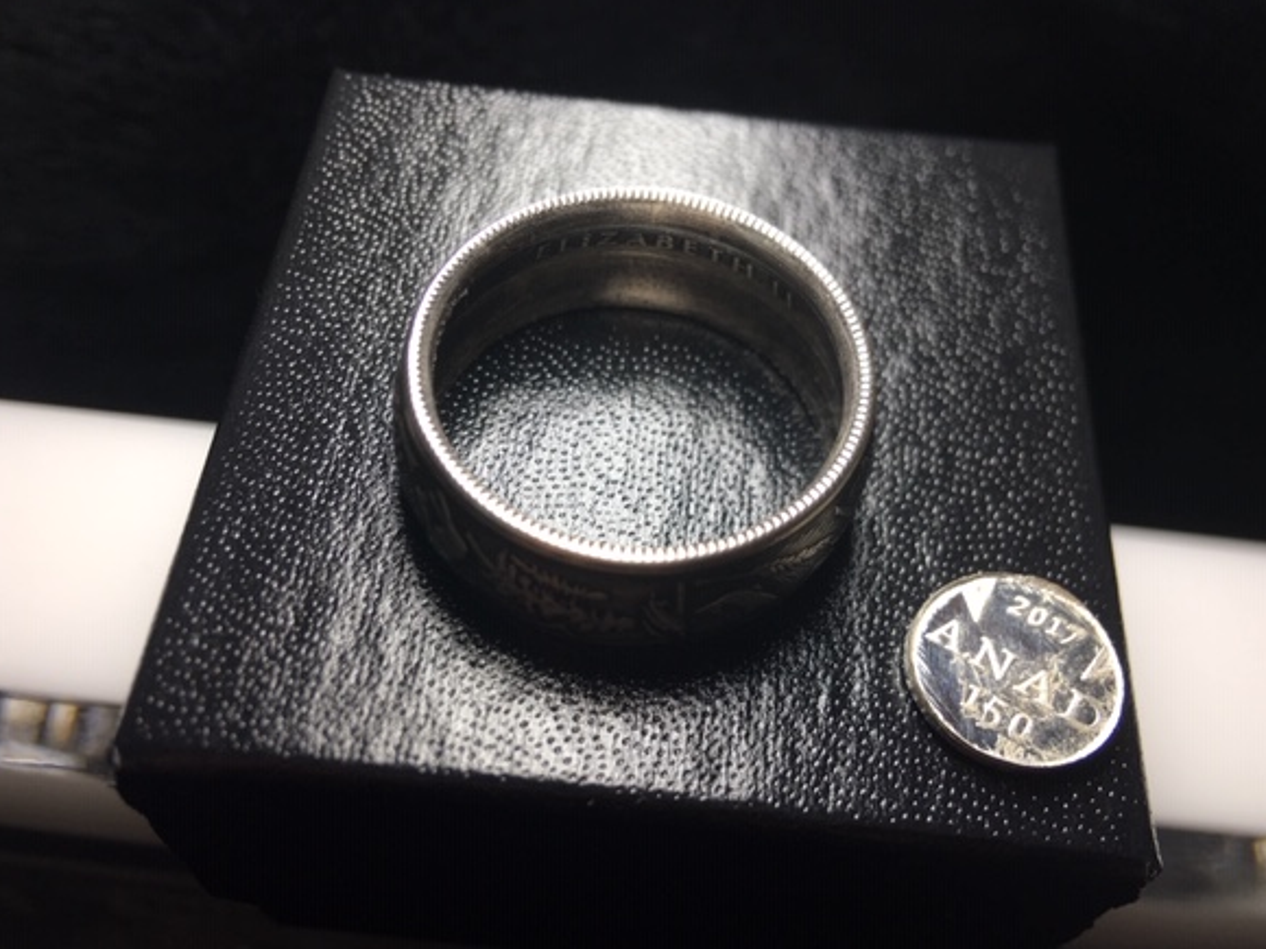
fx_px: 1170
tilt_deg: -55.0
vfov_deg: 44.1
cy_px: 495
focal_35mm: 32
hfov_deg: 56.8
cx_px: 640
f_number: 2.2
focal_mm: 4.15
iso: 25
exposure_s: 1/121
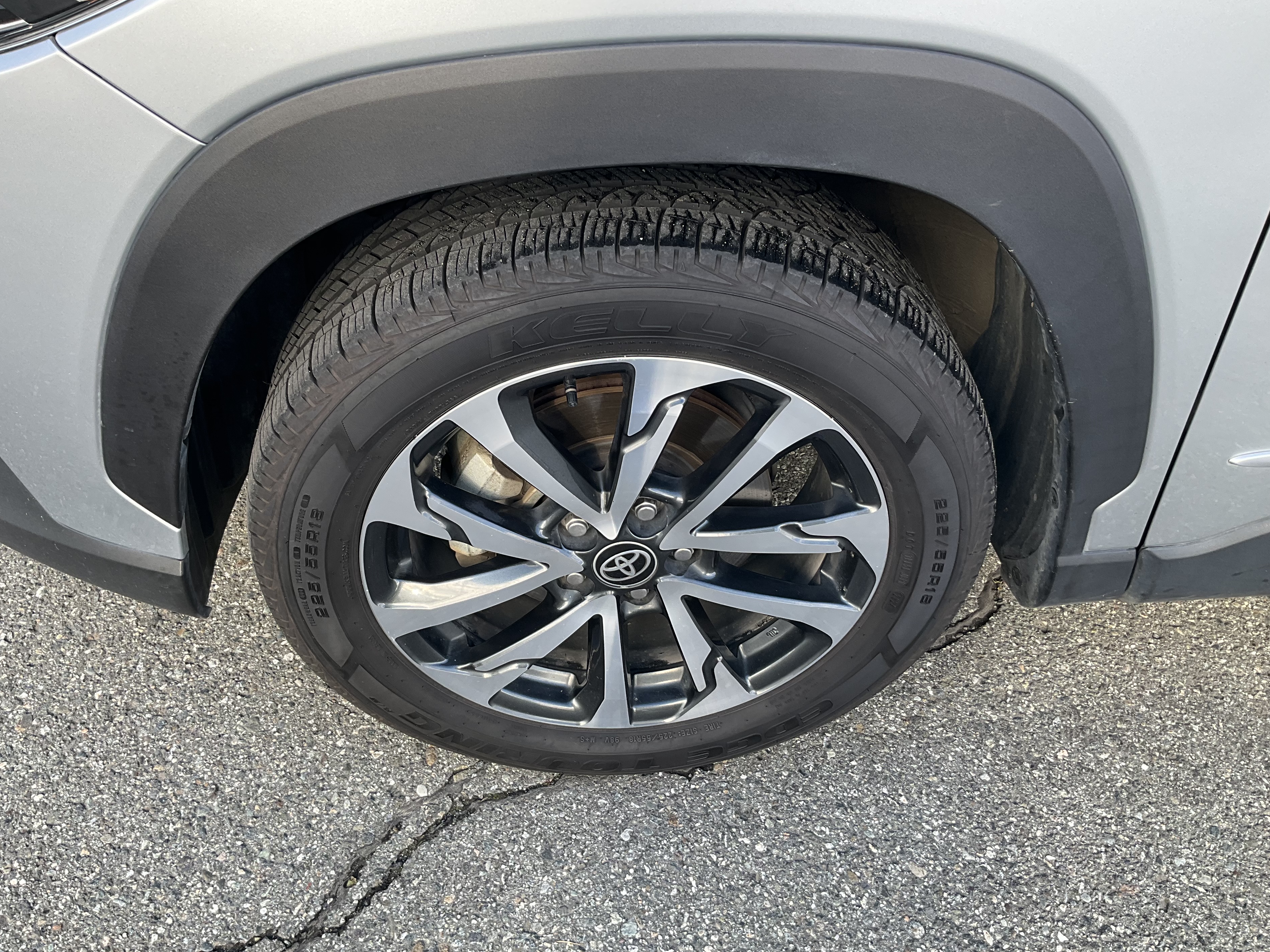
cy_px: 508
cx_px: 607
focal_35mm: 31
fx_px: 1137
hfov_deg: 58.3
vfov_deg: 45.4
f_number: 1.8
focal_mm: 3
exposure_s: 1/122
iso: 20
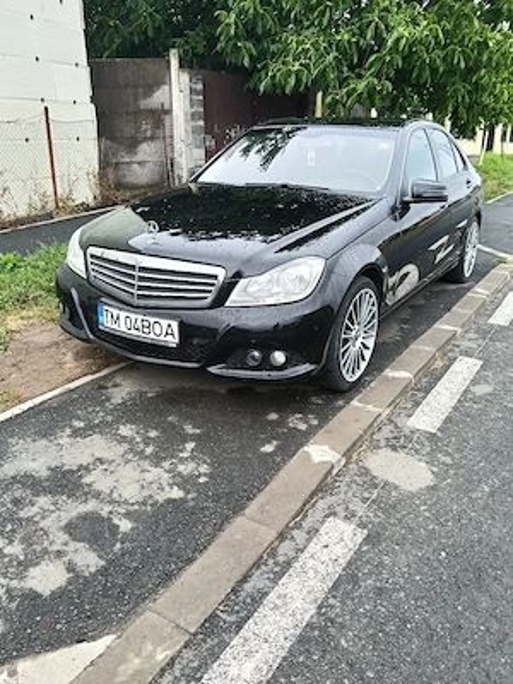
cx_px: 256
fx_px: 534
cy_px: 342
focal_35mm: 27
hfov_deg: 51.4
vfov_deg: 65.3
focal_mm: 3.98
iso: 80
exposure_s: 1/101
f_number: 1.8
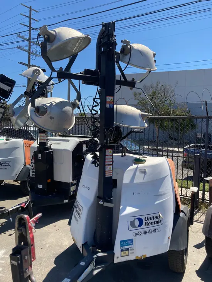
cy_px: 141
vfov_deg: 63.4
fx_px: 229
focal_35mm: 28
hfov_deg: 49.8
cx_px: 106
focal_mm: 3.99
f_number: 1.8
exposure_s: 1/1567
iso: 20
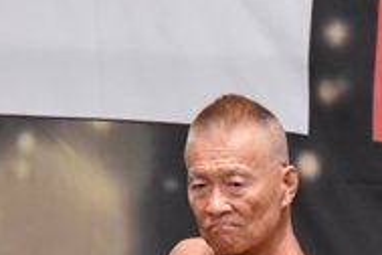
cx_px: 292
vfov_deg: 1.4
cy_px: 502
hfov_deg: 2.1
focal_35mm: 986
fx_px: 10462
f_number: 5.6
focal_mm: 160
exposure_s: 1/400
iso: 6400
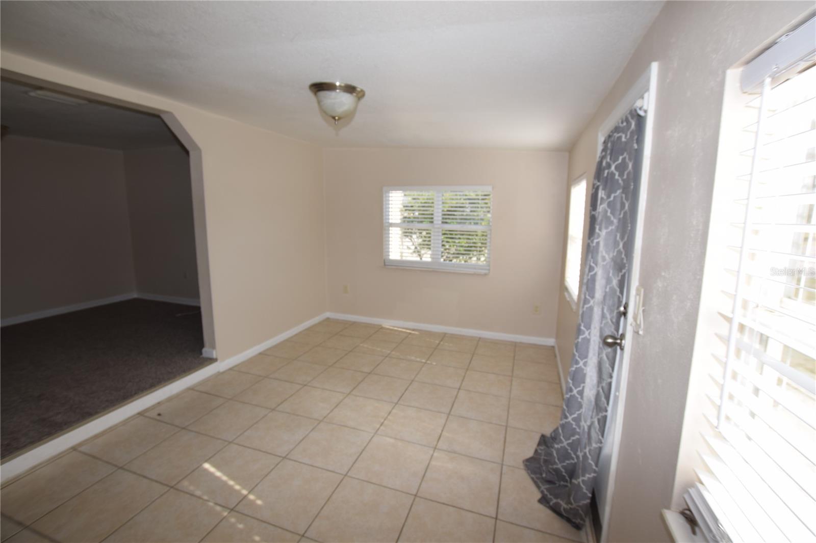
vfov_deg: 77.3
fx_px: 340
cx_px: 408
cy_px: 272
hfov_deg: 100.4
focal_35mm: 15
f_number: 5.6
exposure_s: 1/125
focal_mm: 10
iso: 200
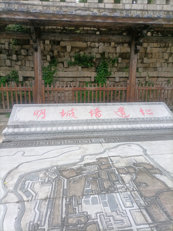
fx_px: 173
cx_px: 86
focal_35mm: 26
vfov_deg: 67.3
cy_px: 116
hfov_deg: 53.1
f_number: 1.8
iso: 460
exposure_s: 1/900
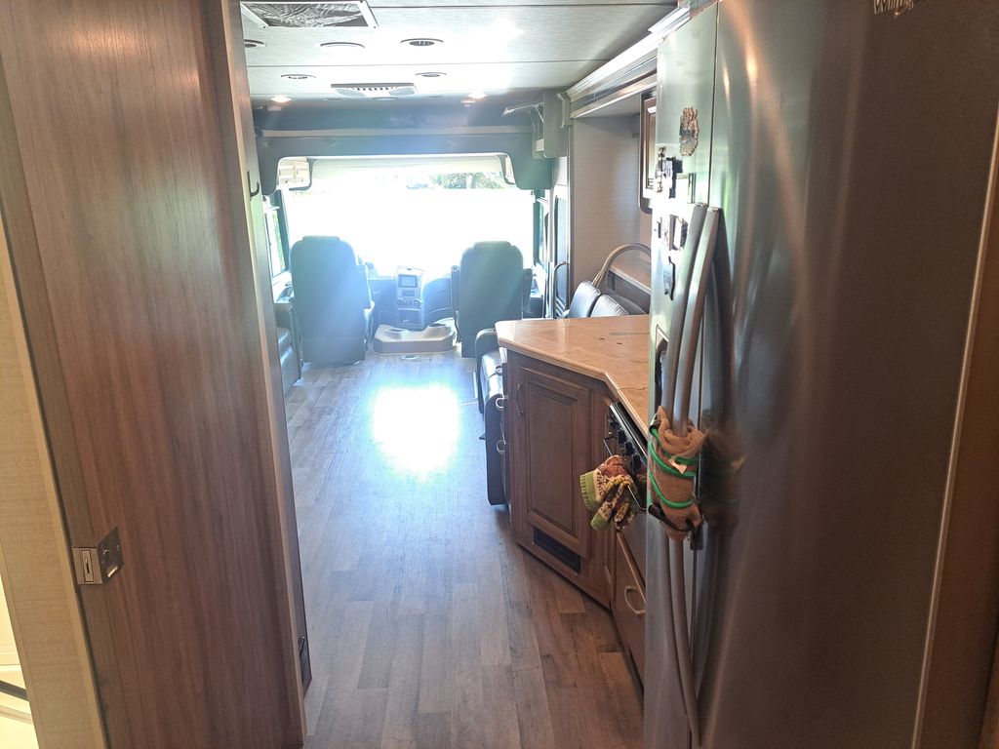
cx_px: 500
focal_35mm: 24
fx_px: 693
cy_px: 374
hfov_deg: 71.6
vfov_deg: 56.8
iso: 100
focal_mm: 5.23
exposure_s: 1/30
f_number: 1.8
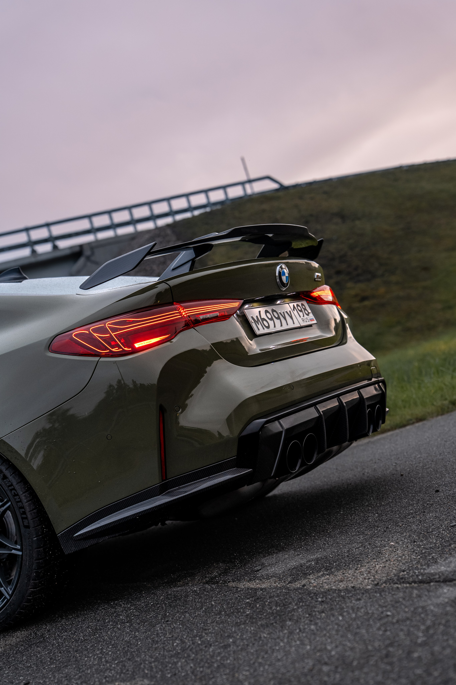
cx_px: 228
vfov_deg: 39.6
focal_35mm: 50
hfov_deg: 27.0
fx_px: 950
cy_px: 342
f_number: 3.2
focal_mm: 50
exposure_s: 1/100
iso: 500
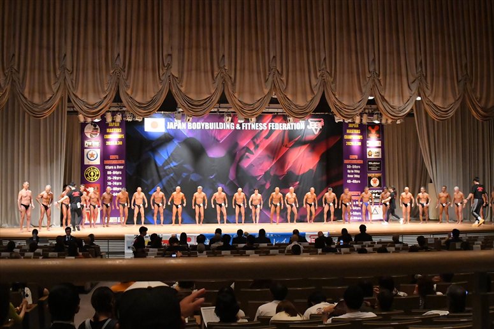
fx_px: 576
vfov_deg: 31.9
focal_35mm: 42
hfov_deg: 46.4
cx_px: 247
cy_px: 164
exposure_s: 1/400
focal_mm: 28
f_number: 5.6
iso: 12800
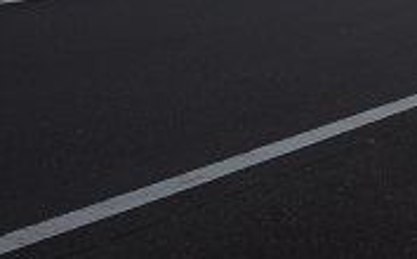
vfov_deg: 10.0
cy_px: -132
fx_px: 1430
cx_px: 610
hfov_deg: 15.4
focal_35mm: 126
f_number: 2.5
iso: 80
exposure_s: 1/320
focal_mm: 7.6
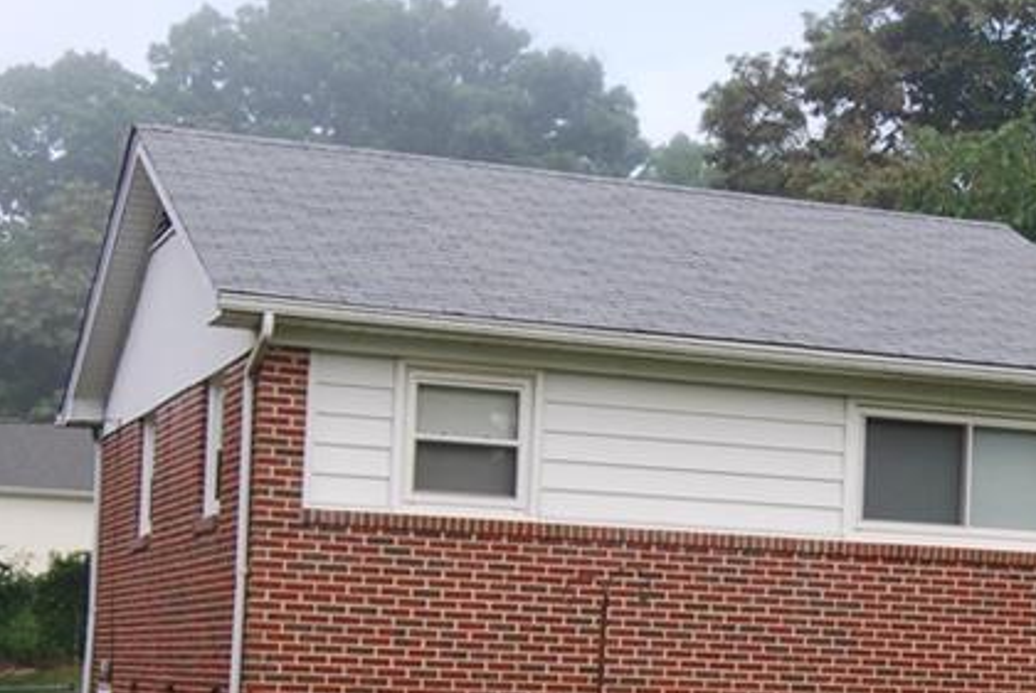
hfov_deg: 21.0
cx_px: 942
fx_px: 2737
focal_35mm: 95
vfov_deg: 14.3
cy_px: 639
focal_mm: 26
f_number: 5.6
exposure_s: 1/125
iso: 100
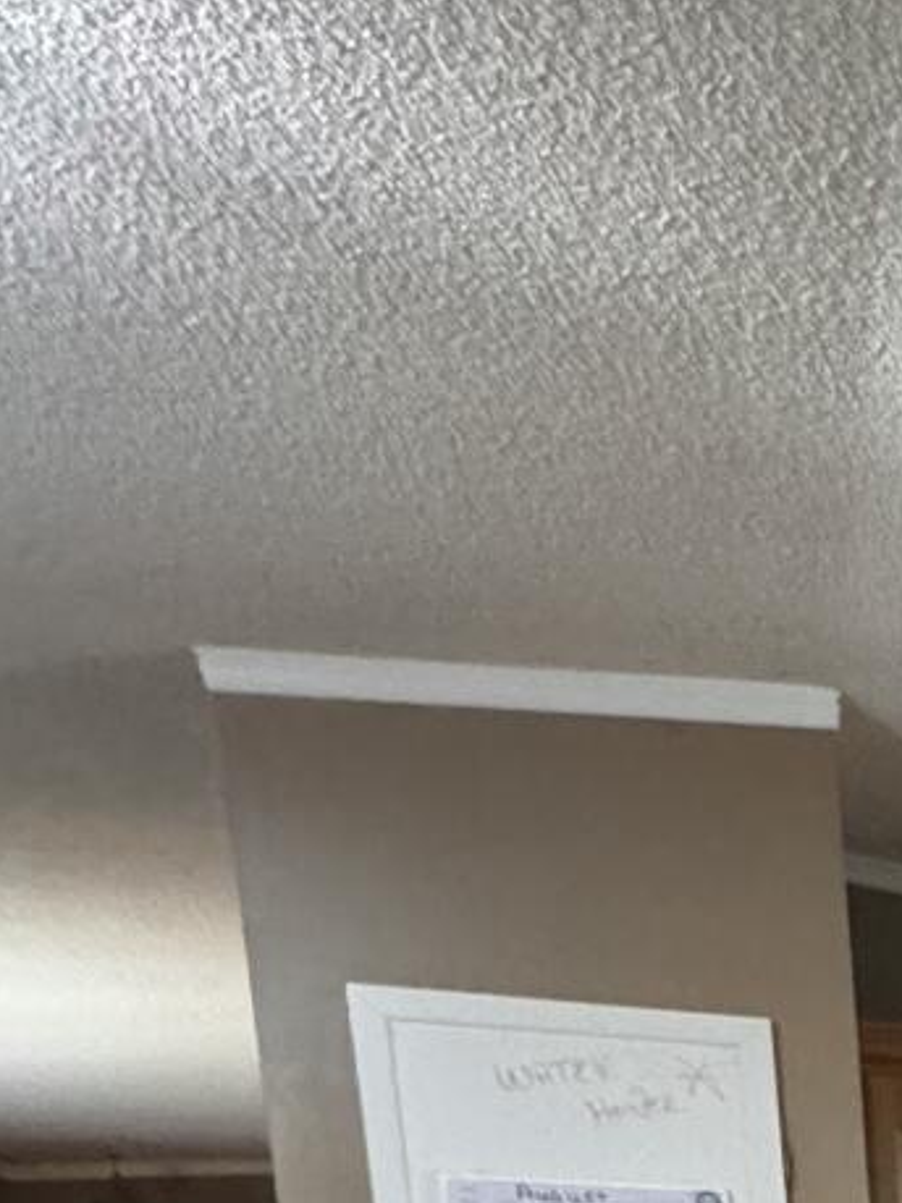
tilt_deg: -11.1
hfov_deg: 17.2
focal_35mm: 61
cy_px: 1840
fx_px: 2120
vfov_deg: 24.2
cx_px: 1830
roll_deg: +0.0
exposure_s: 1/60
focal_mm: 2.22
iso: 1000
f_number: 2.2
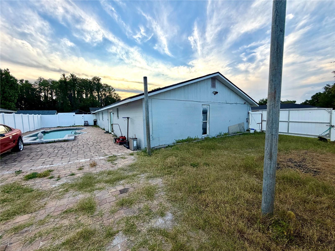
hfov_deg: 102.1
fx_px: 135
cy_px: 126
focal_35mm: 14
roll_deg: +0.9
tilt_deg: -5.2
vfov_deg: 85.7
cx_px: 168
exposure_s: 1/411
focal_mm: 2.22
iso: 50
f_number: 2.2
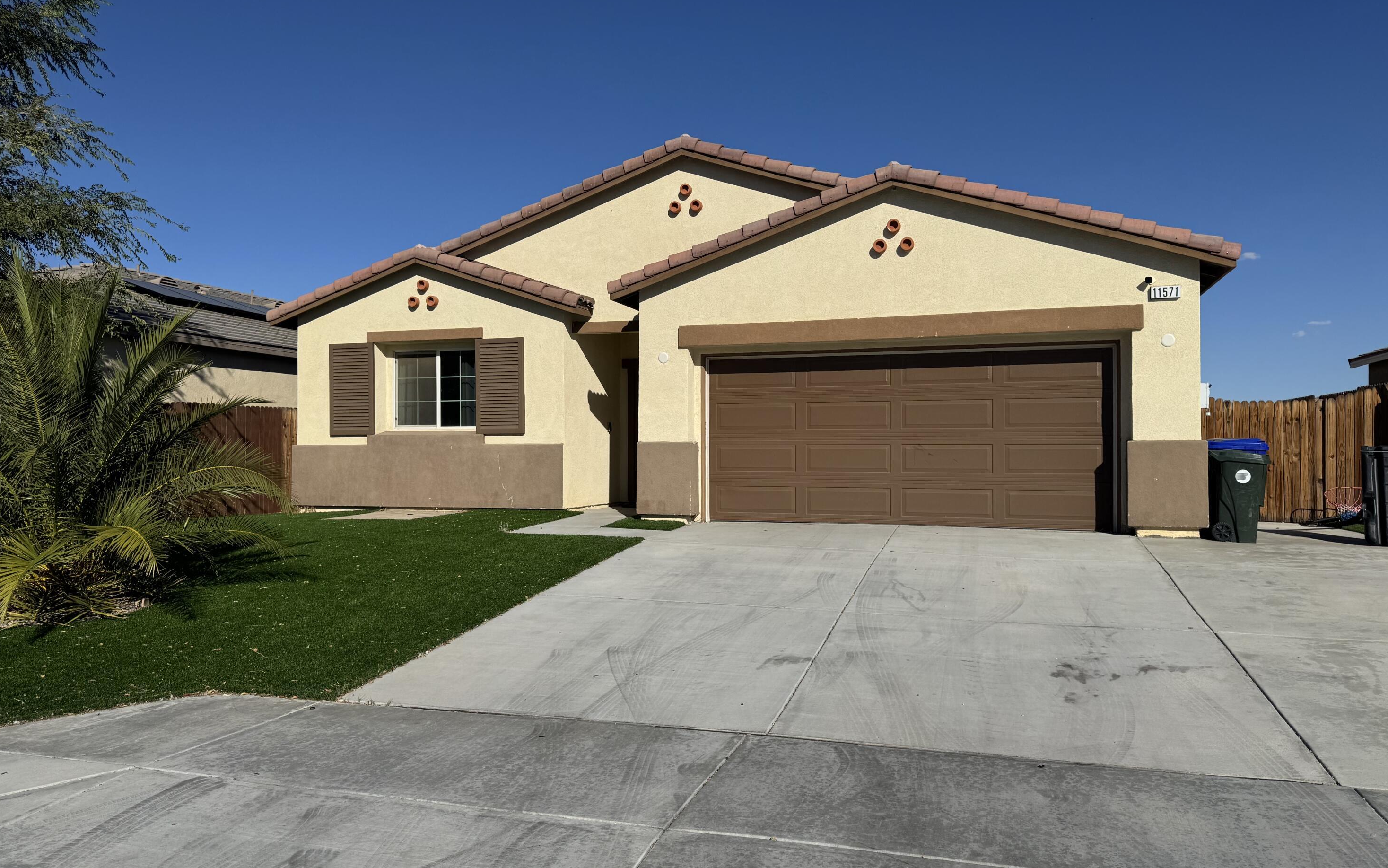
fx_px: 984
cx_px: 688
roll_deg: -0.6
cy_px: 436
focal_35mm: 26
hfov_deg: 70.4
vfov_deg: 47.6
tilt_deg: -0.6
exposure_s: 1/12346
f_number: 1.78
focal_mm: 6.76
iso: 80
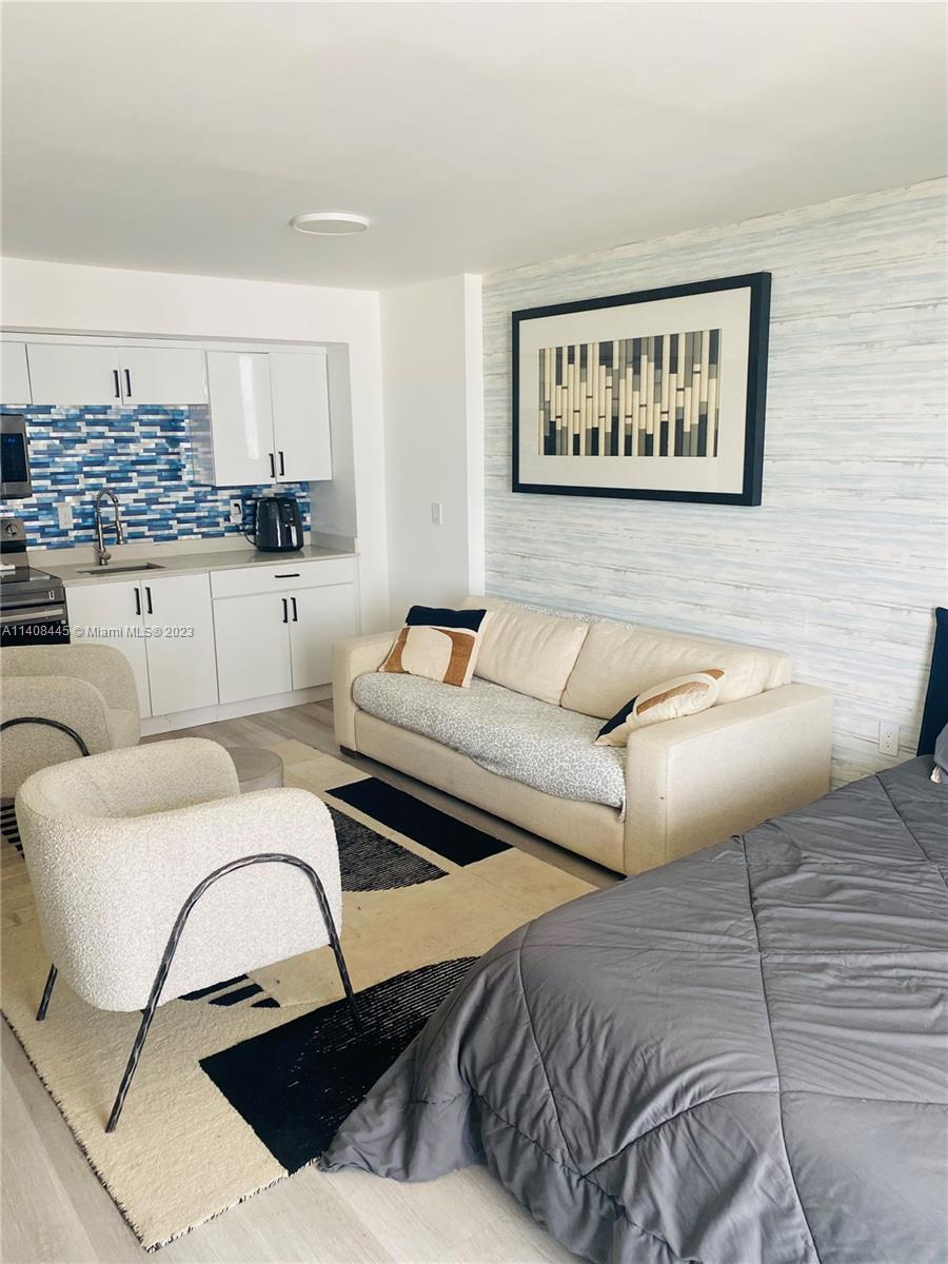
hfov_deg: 53.1
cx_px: 474
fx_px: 949
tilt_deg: -11.5
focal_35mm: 26
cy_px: 632
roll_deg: +1.2
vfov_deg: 67.3
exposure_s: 1/121
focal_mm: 4.25
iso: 100
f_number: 1.8
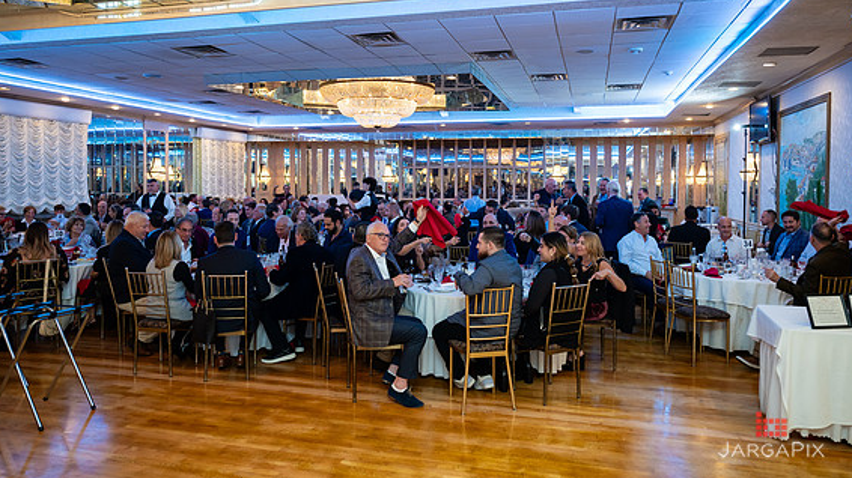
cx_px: 426
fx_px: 587
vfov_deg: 44.2
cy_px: 200
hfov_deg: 71.9
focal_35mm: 26
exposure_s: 1/200
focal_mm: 24
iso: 1250
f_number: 3.2
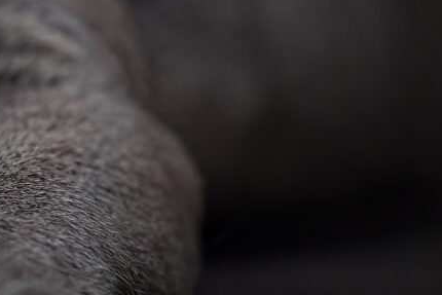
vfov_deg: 1.7
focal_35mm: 803
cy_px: -300
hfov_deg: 2.6
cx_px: -211
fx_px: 9862
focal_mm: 135
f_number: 2.2
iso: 2000
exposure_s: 1/250
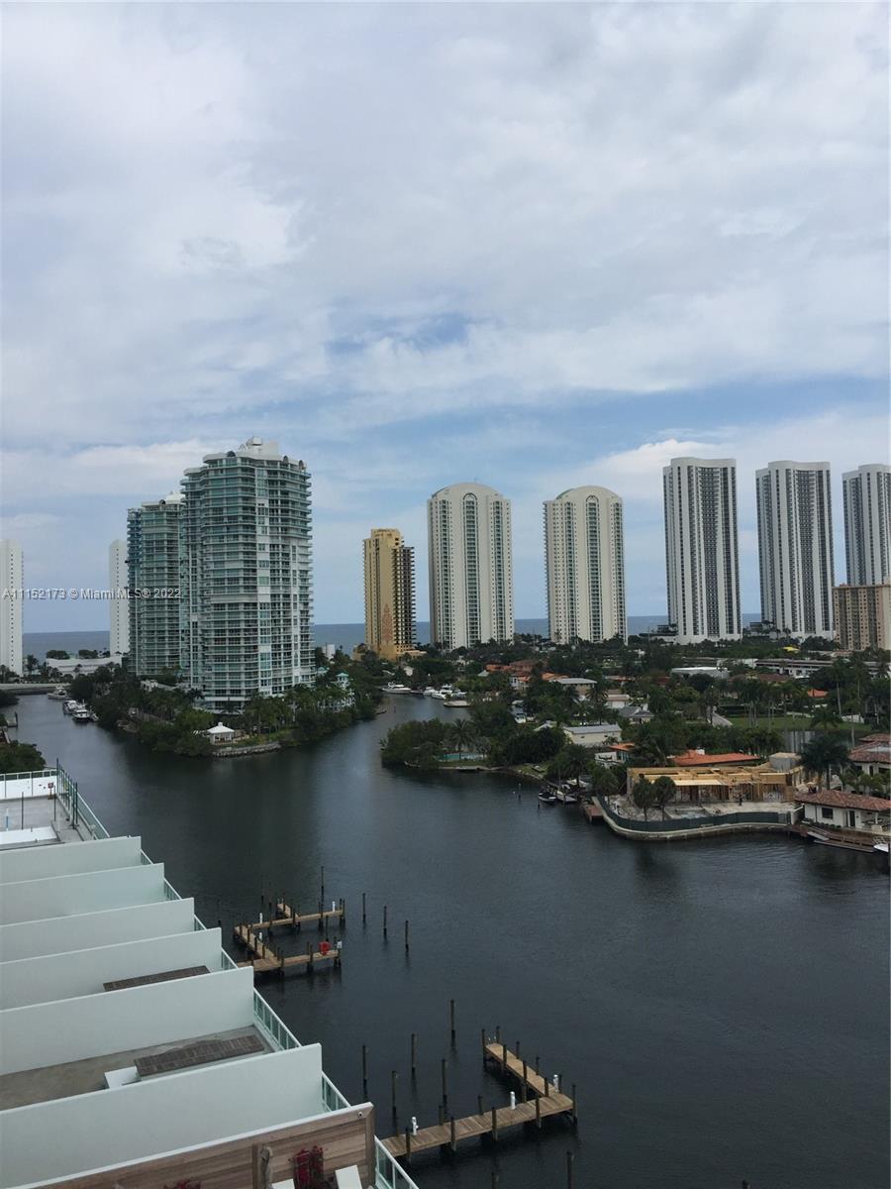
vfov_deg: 61.7
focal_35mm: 29
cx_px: 446
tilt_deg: +2.5
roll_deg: +1.0
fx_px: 995
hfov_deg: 48.2
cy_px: 594
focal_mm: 4.15
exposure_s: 1/2825
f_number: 2.2
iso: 32
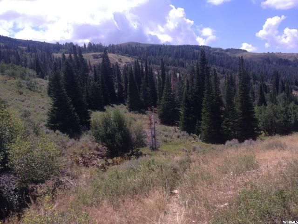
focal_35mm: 35
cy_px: 112
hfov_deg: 52.6
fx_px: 301
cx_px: 149
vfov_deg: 40.7
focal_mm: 4.28
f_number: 2.4
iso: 50
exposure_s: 1/1672
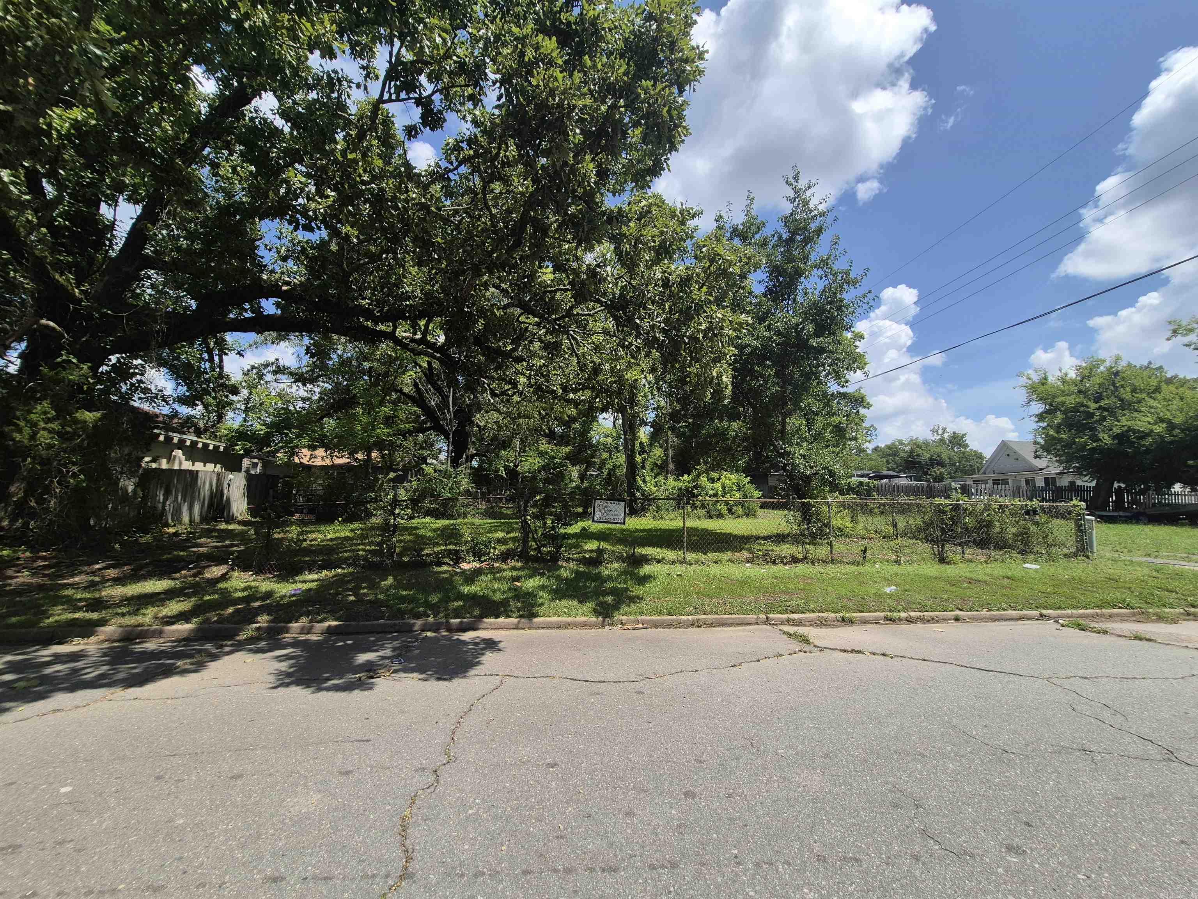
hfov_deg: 106.2
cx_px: 599
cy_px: 450
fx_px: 450
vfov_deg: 89.9
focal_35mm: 13
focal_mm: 1.74
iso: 50
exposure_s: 1/2004
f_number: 2.2
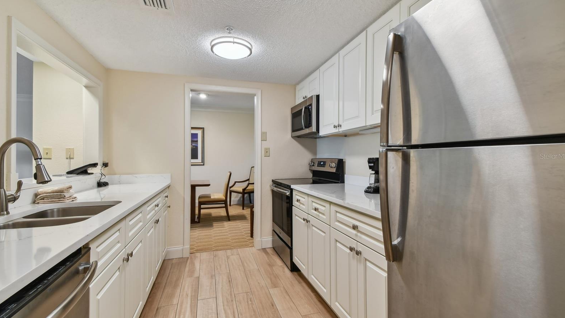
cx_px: 284
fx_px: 240
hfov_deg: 99.4
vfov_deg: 67.1
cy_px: 156
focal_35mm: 16
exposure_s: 1/1.67
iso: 100
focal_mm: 10
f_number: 8
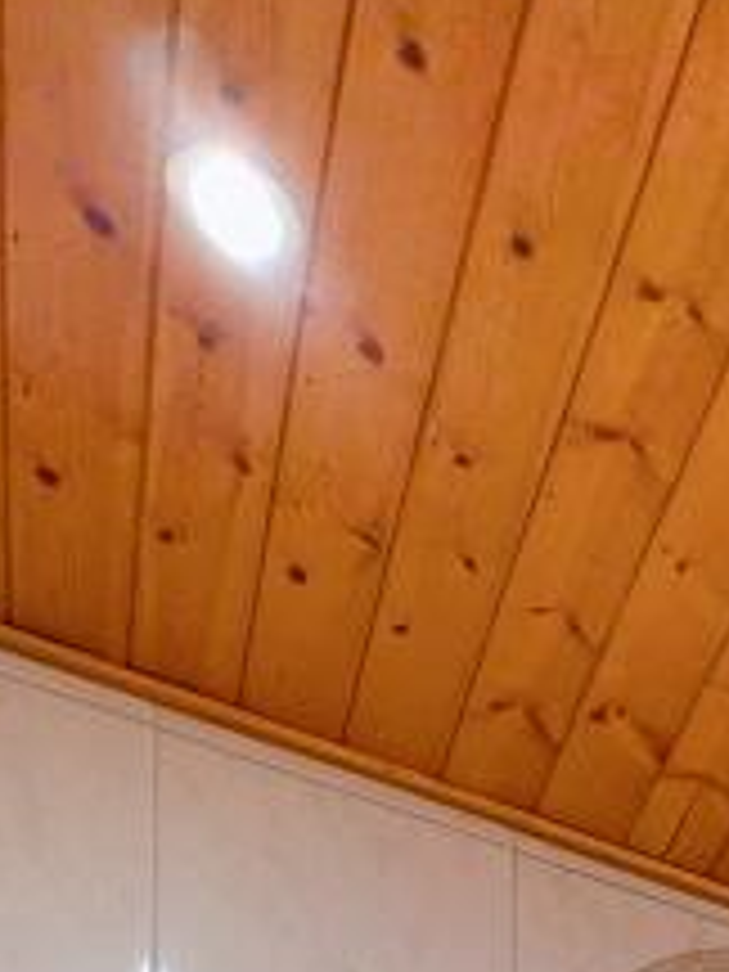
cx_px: 1213
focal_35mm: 57
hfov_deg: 20.3
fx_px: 1601
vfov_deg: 18.3
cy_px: 2030
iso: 88
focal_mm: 2.2
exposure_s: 1/33
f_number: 1.9
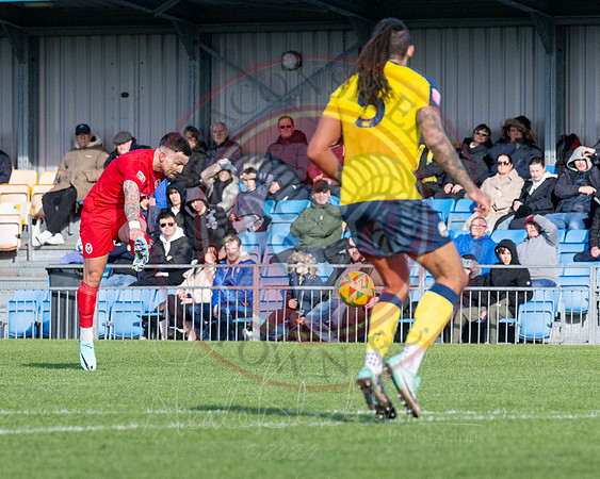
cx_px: 231
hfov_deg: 4.7
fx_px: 7388
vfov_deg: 3.7
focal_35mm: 416
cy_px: 239
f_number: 4
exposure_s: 1/2500
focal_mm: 150
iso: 400
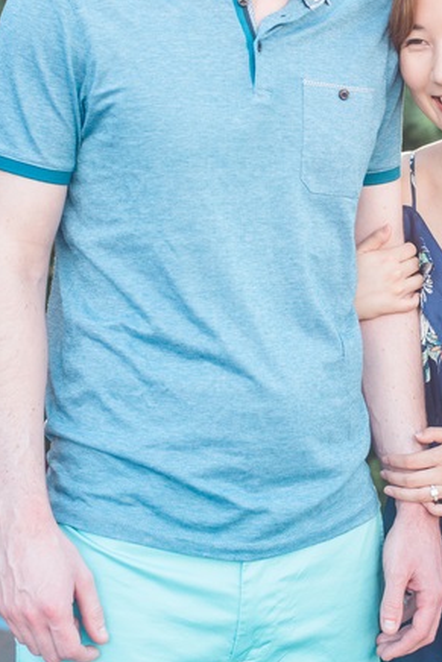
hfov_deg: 13.2
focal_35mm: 103
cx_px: 377
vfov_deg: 19.7
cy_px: 195
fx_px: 1895
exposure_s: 1/640
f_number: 3.2
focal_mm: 50
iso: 200
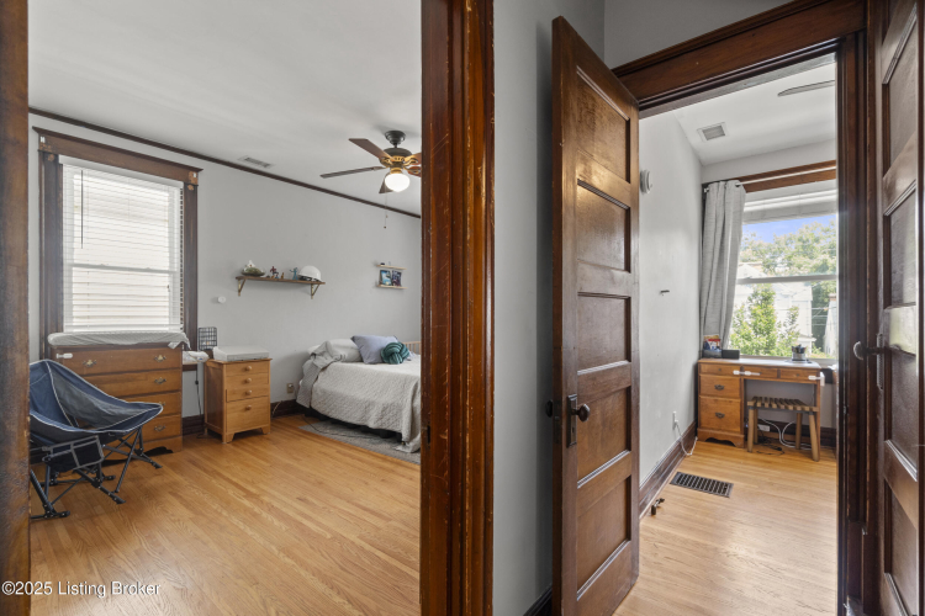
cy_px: 308
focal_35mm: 15
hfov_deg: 100.4
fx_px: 385
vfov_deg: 77.3
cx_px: 462
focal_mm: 10
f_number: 8
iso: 400
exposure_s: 1/5
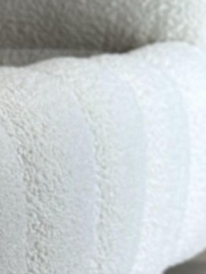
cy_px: 189
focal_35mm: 277
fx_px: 2198
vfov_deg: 7.1
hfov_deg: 5.2
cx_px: -312
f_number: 1.78
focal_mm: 6.86
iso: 80
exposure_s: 1/339
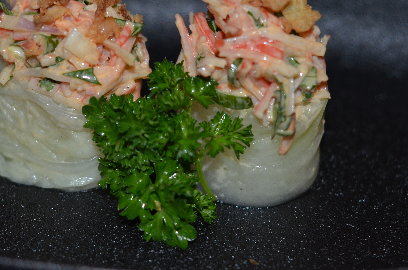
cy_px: 112
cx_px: 123
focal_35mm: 123
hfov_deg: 16.6
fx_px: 1391
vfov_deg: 11.1
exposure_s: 1/60
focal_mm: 50
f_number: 2.8
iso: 720
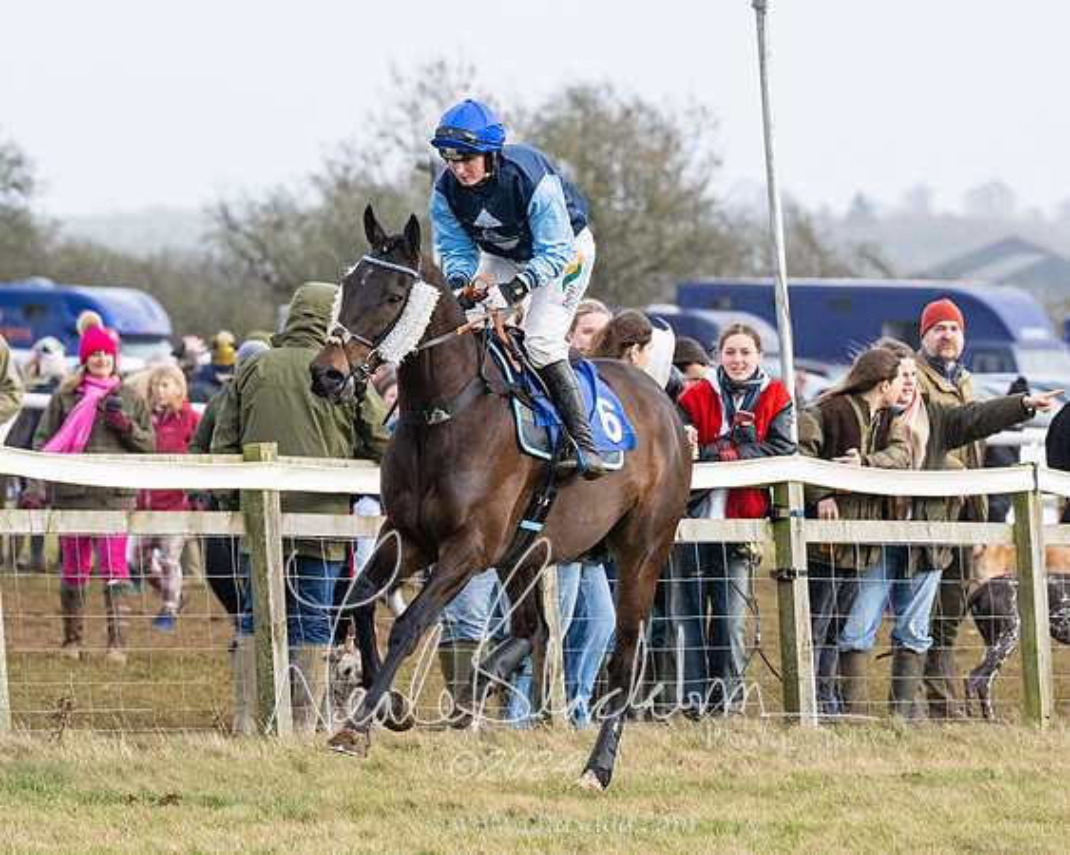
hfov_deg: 4.4
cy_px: 496
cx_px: 512
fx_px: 13922
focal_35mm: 440
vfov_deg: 3.5
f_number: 5
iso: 800
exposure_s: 1/1600
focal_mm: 165
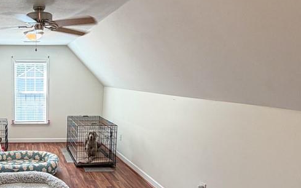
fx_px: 254
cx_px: 36
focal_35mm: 31
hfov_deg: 54.2
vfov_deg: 40.2
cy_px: 120
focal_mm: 2.22
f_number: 2.2
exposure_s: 1/60
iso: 200
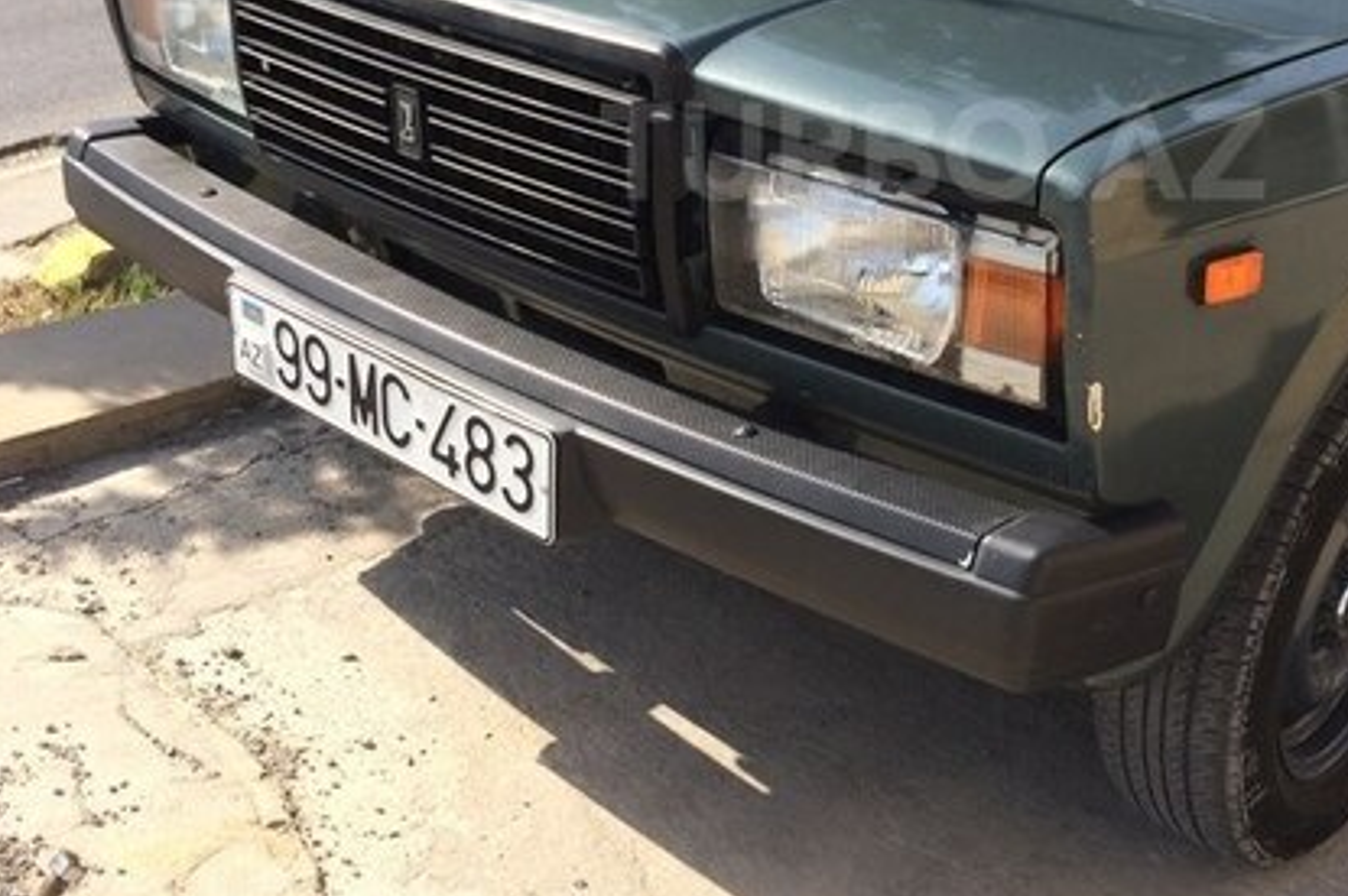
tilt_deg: -17.6
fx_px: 1796
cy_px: 151
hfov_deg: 40.5
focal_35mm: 48
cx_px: 932
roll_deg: -4.3
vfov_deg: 27.4
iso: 32
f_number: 2.2
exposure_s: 1/1080
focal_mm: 4.15
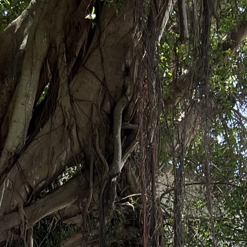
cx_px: -2
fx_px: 912
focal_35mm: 113
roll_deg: +0.4
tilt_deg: +10.1
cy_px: 516
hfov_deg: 15.1
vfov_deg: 13.1
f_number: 1.5
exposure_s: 1/178
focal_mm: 5.7
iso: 50
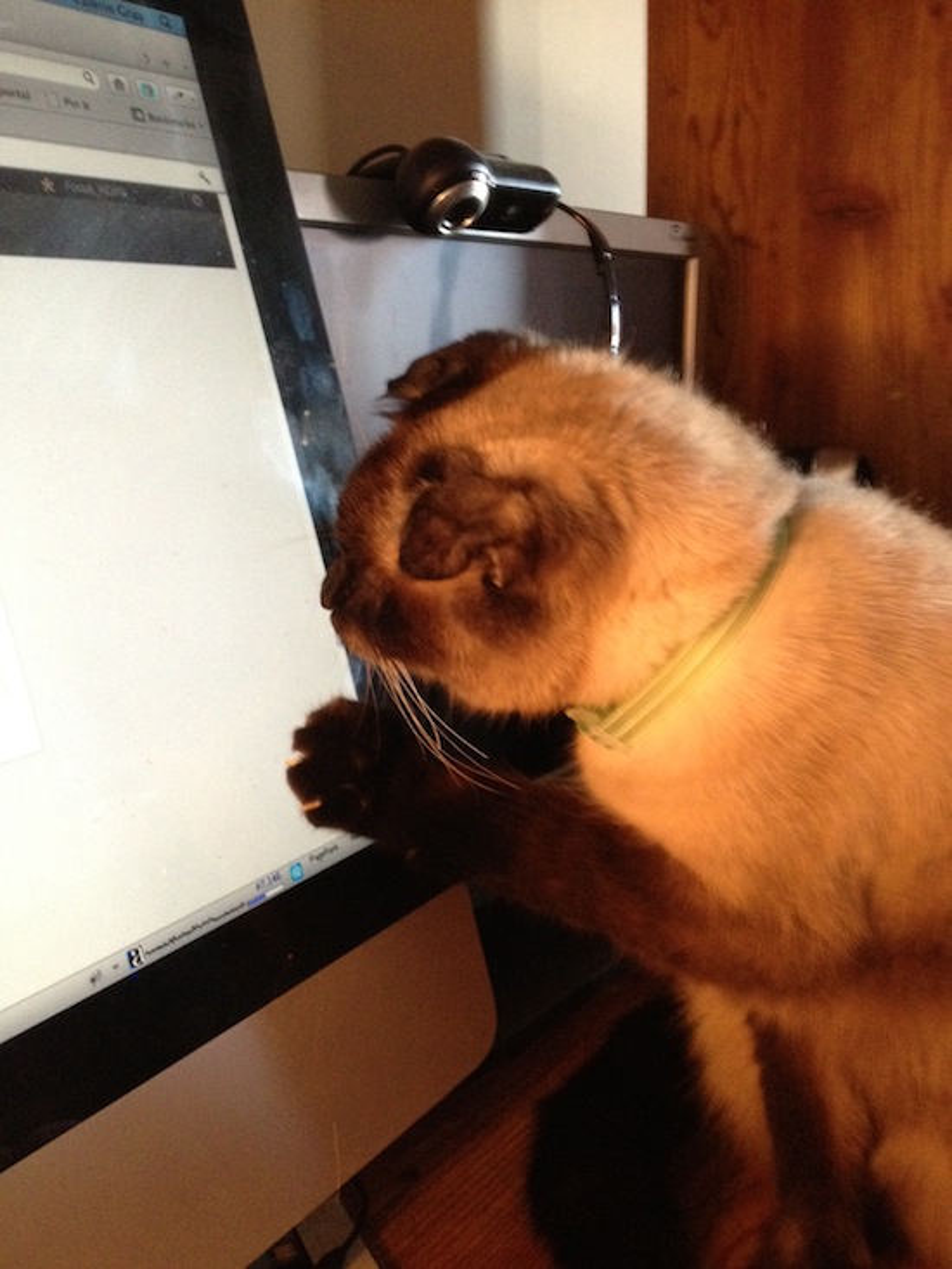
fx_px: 1283
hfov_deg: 40.7
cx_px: 476
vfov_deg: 52.6
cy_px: 634
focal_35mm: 35
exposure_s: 1/15
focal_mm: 4.28
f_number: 2.4
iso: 400
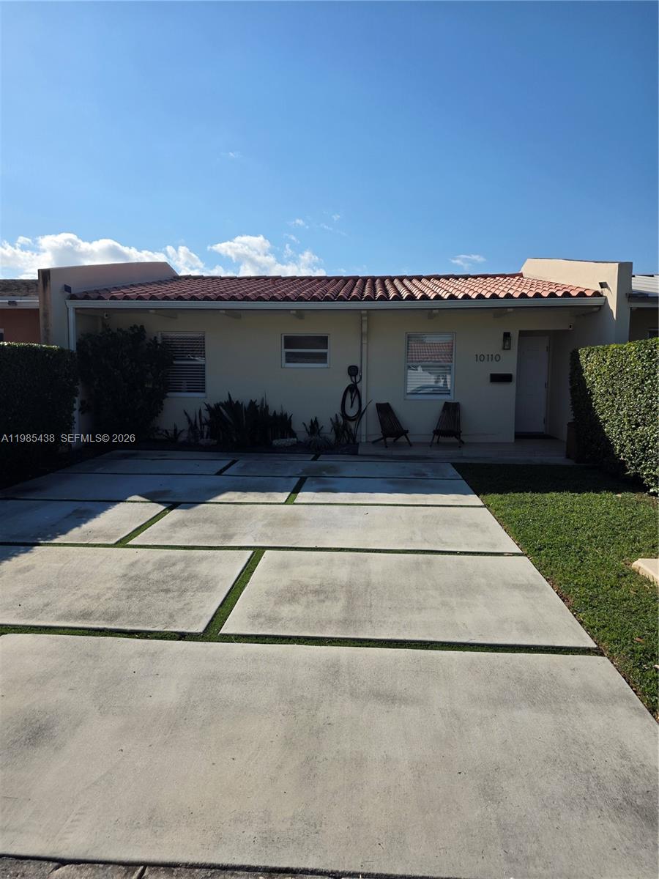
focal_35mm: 23
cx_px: 330
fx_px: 584
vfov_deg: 73.9
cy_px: 440
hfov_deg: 58.9
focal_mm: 6.25
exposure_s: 1/7944
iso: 64
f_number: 1.7
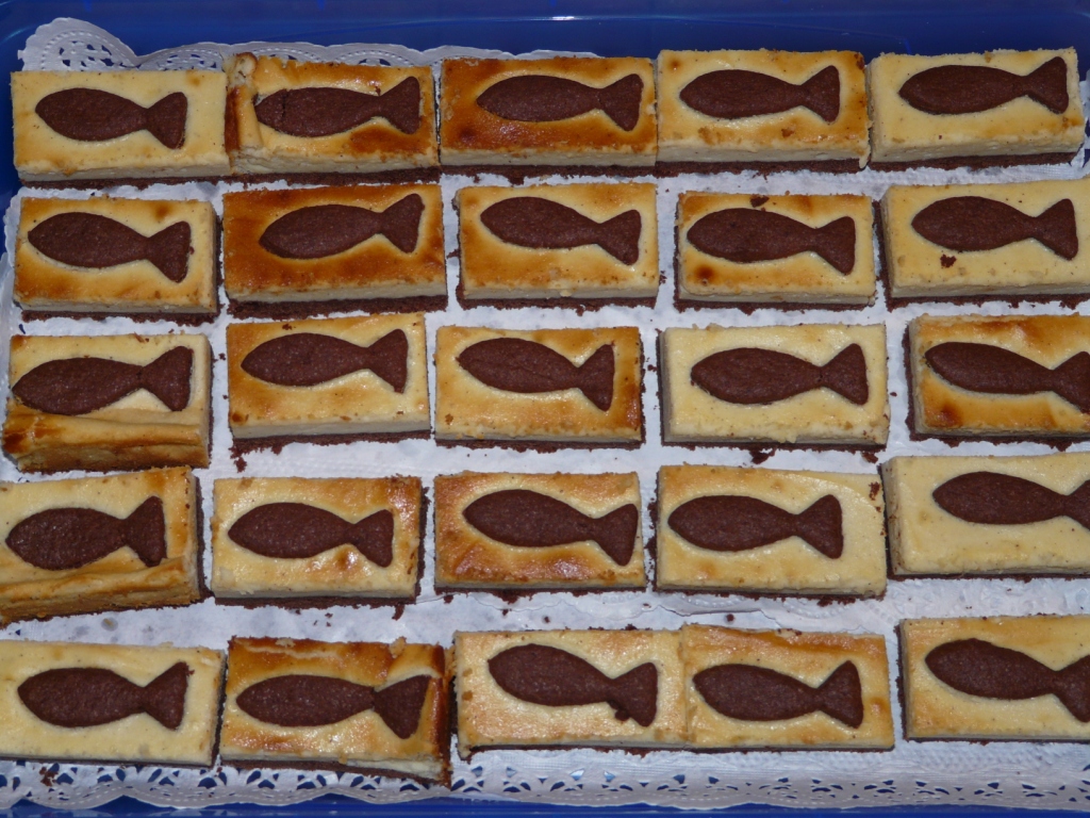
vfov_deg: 21.9
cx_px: 545
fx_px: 2110
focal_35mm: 67
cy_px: 409
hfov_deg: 29.0
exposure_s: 1/50
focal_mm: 11.1
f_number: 3.2
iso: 100
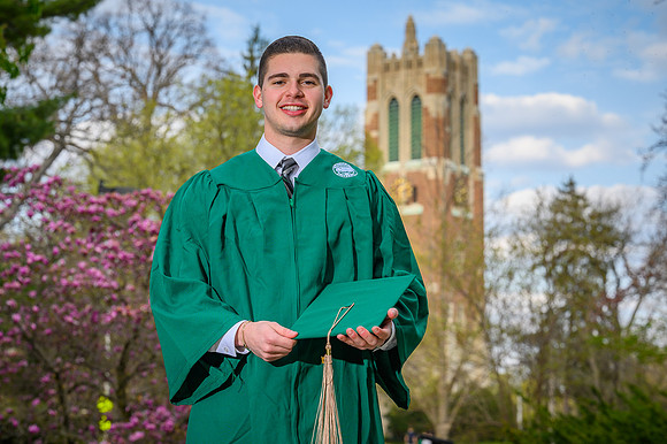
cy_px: 222
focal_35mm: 103
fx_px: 1905
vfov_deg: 13.3
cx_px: 283
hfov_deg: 19.8
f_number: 6.3
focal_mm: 88
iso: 100
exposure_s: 1/200
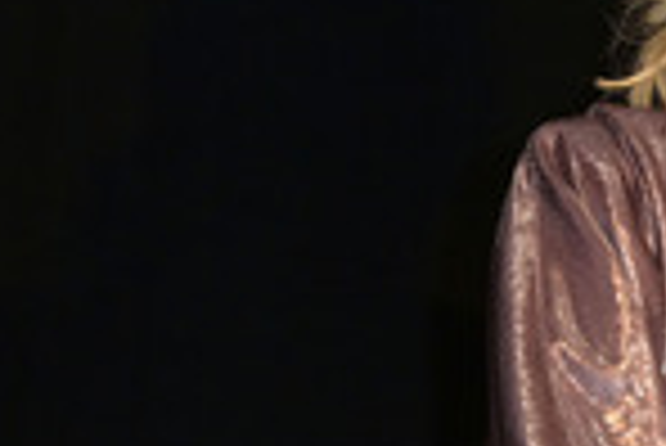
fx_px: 6315
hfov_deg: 6.0
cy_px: 320
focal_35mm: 341
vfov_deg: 4.0
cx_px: 785
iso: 1600
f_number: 5.6
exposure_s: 1/250
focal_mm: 112
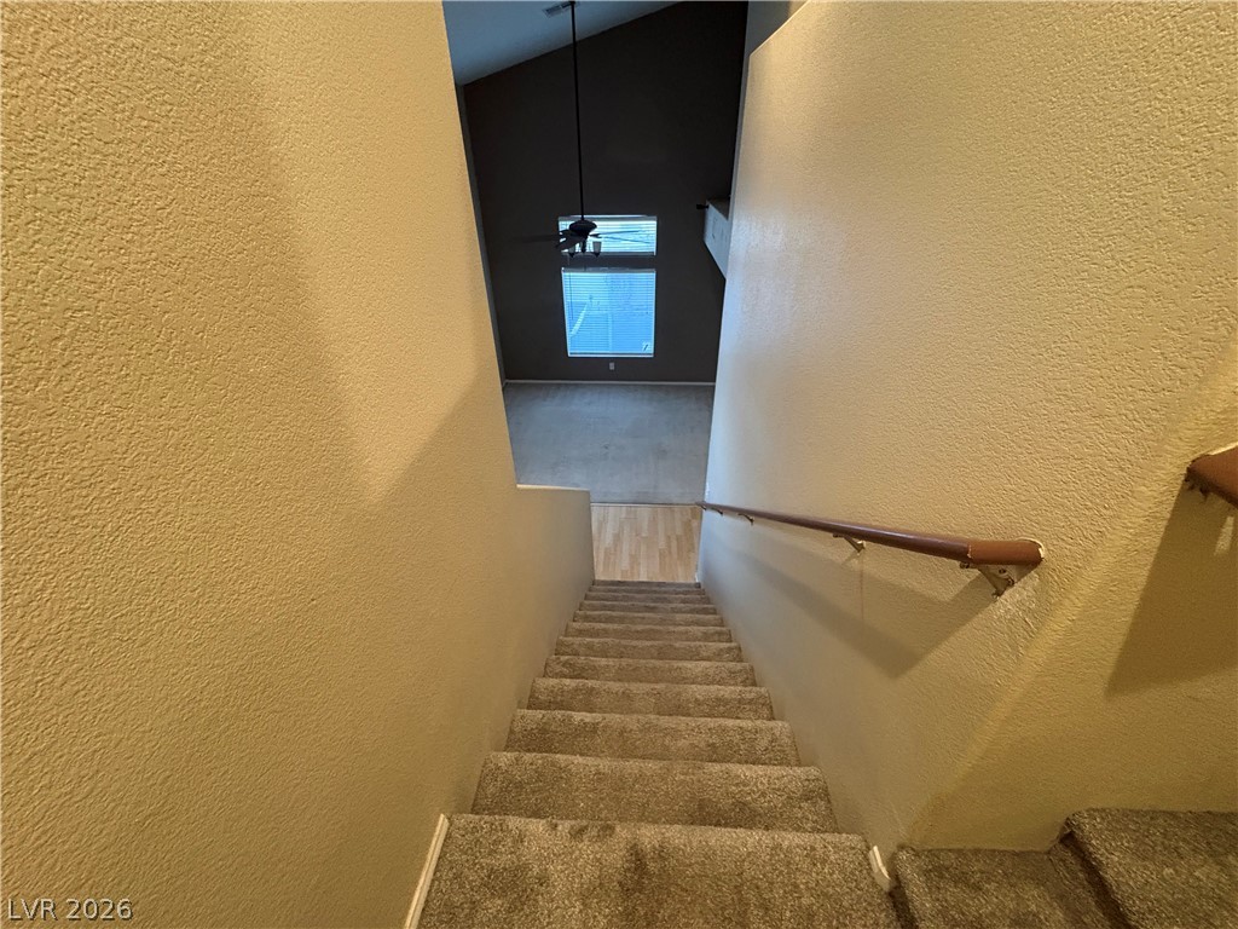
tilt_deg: -32.6
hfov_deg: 102.1
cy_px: 464
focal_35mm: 14
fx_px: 501
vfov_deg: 85.7
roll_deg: +1.4
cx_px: 619
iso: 800
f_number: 2.2
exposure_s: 1/60
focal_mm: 2.22
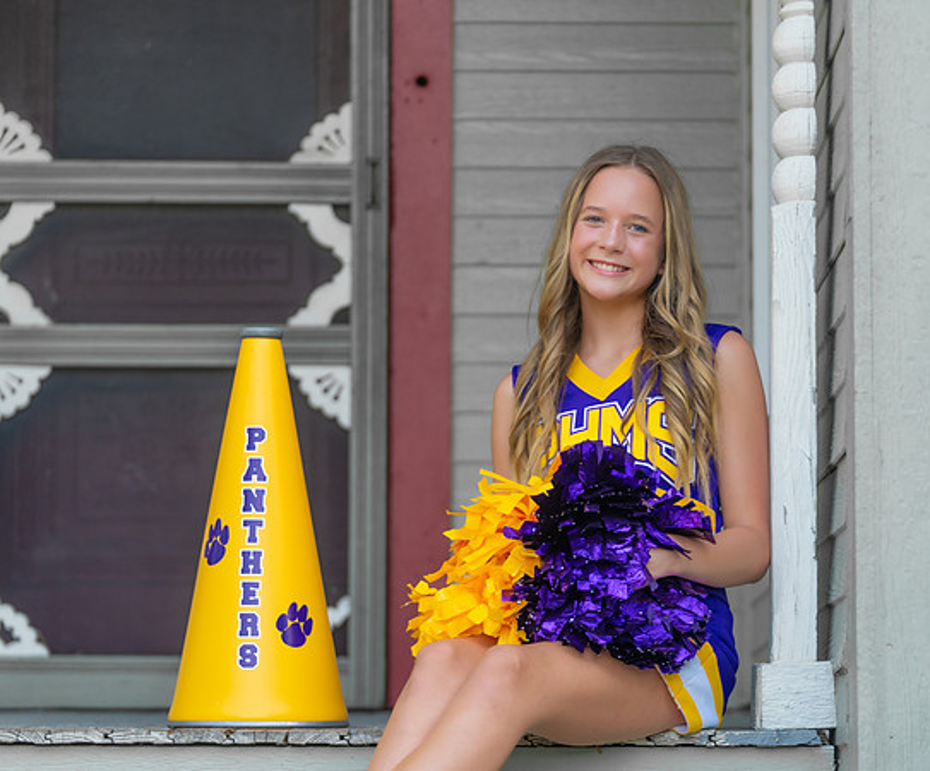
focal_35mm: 136
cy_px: 409
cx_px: 556
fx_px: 3809
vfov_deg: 11.6
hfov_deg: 13.9
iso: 160
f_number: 2.8
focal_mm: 107
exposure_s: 1/320
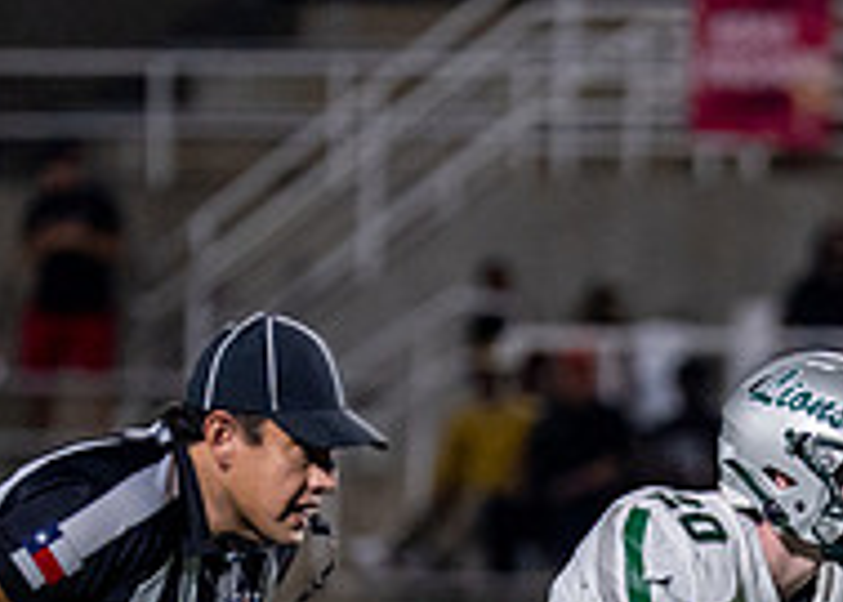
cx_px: 683
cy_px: 749
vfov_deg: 1.7
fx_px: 20039
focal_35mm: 837
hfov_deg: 2.4
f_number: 2.8
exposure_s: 1/1250
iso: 2500
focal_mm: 200
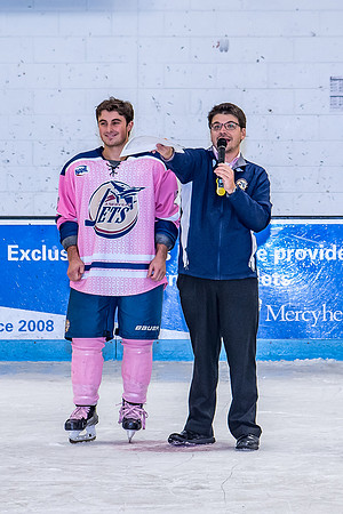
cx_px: 209
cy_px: 219
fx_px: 3059
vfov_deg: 9.6
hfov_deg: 6.4
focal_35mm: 214
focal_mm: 75
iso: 800
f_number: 5
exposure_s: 1/250
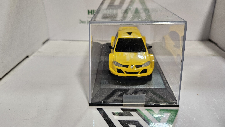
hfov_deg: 67.9
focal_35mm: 28
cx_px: 109
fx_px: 167
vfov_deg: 41.4
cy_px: 52
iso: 160
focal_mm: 5
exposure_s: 1/100
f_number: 1.8
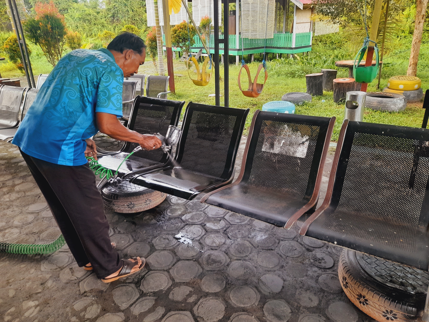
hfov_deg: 69.4
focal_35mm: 25
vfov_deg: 54.9
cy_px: 161
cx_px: 214
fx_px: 310
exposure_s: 1/33
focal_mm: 4.6
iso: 25
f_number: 2
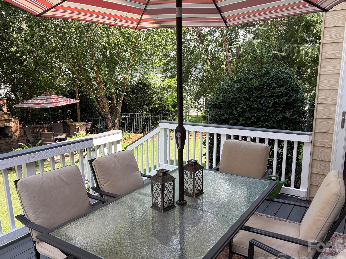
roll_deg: +1.0
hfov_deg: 63.4
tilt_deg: -10.4
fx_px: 280
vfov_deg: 49.7
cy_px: 136
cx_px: 180
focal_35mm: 28
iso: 50
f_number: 1.6
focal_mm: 5.96
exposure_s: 1/539
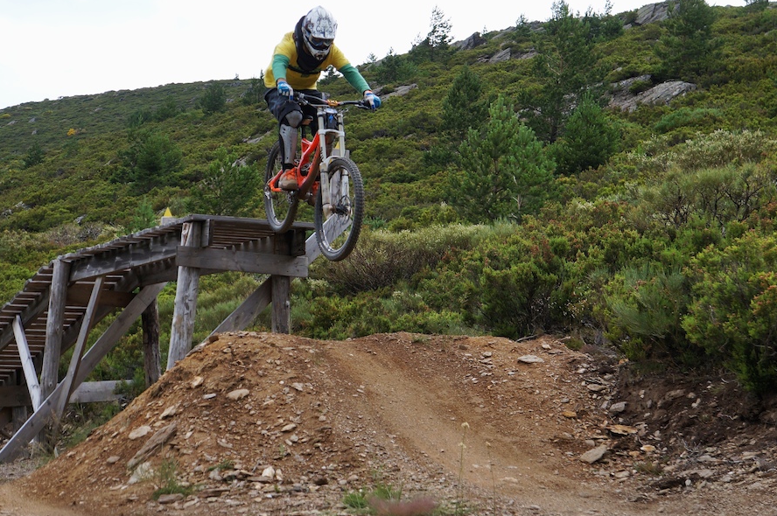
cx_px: 405
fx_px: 1789
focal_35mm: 83
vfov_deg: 16.4
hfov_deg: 24.5
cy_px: 258
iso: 400
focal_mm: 48
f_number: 5.6
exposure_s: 1/1000
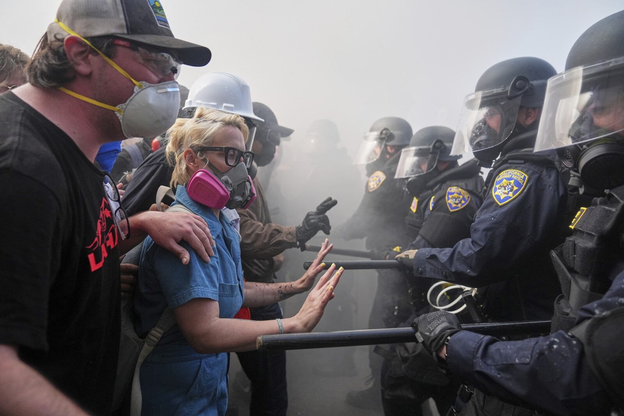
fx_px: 416
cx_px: 312
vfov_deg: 53.1
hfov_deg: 73.7
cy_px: 208
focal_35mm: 24
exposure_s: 1/4000
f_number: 2.8
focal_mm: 24
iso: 640
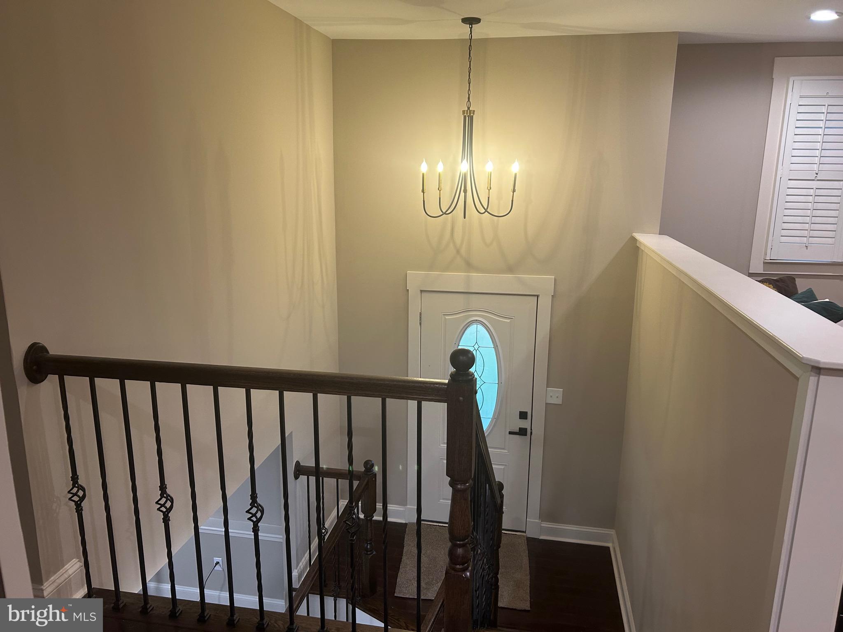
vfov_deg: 53.1
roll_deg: -0.6
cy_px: 316
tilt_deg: -12.1
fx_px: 633
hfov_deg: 67.3
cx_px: 422
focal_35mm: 26
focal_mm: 5.7
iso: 125
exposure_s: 1/60
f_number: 1.5
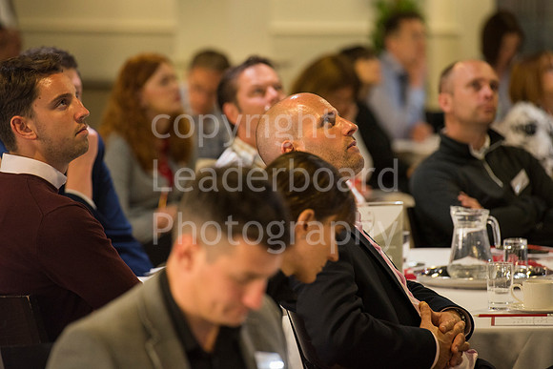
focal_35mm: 200
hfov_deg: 10.3
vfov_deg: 6.9
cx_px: 276
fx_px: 3073
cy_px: 184
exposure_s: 1/200
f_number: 4
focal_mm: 200
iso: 2000
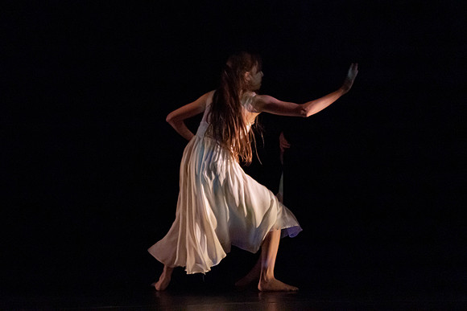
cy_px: 113
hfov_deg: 4.0
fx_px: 6625
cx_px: 169
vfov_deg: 2.7
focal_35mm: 511
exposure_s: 1/320
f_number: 5.6
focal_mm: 400
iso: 6400
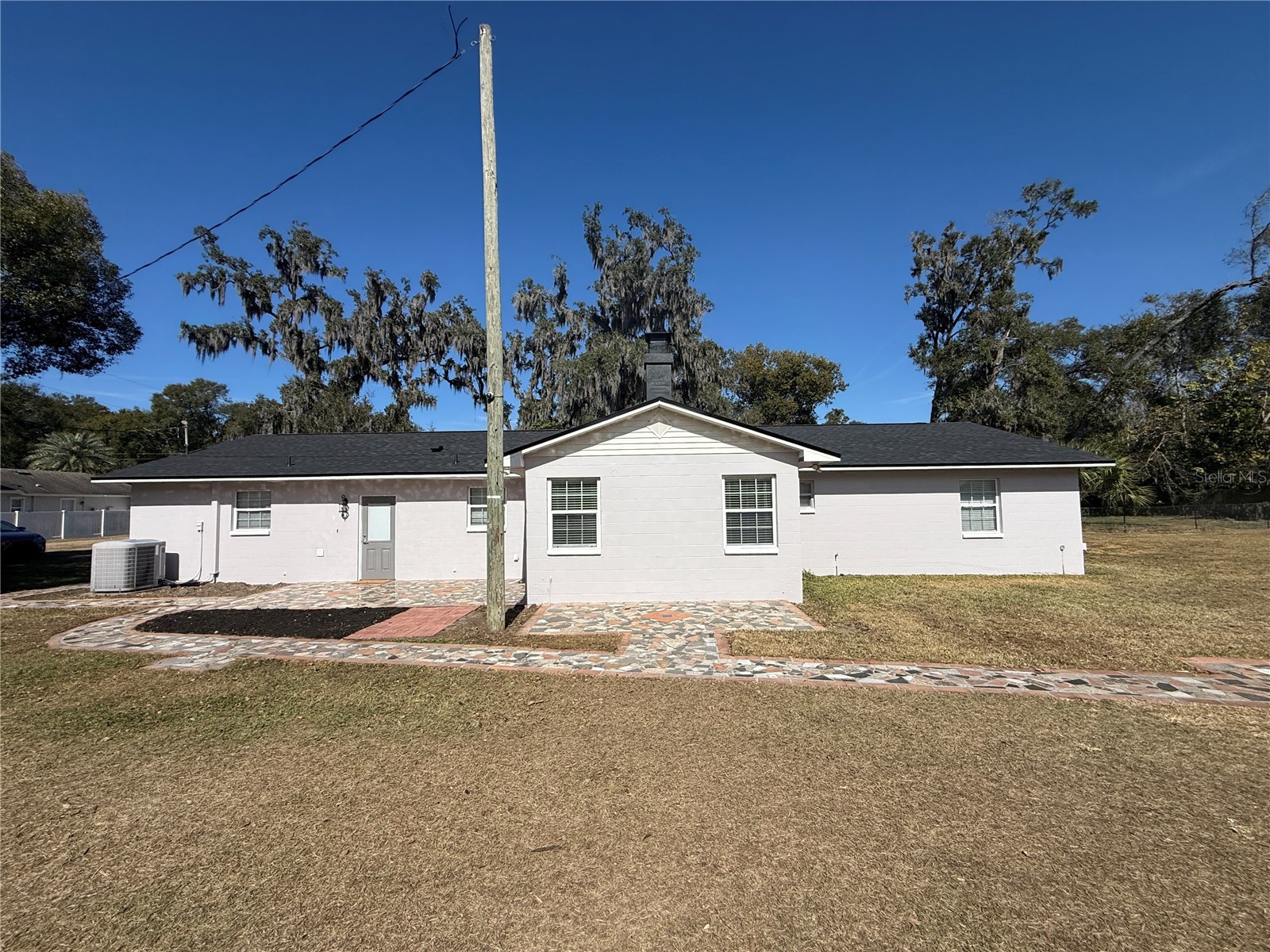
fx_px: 514
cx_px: 635
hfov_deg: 102.1
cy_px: 476
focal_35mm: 14
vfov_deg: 85.7
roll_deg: +0.6
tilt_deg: +4.6
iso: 64
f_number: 2.2
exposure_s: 1/6173
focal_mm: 2.22
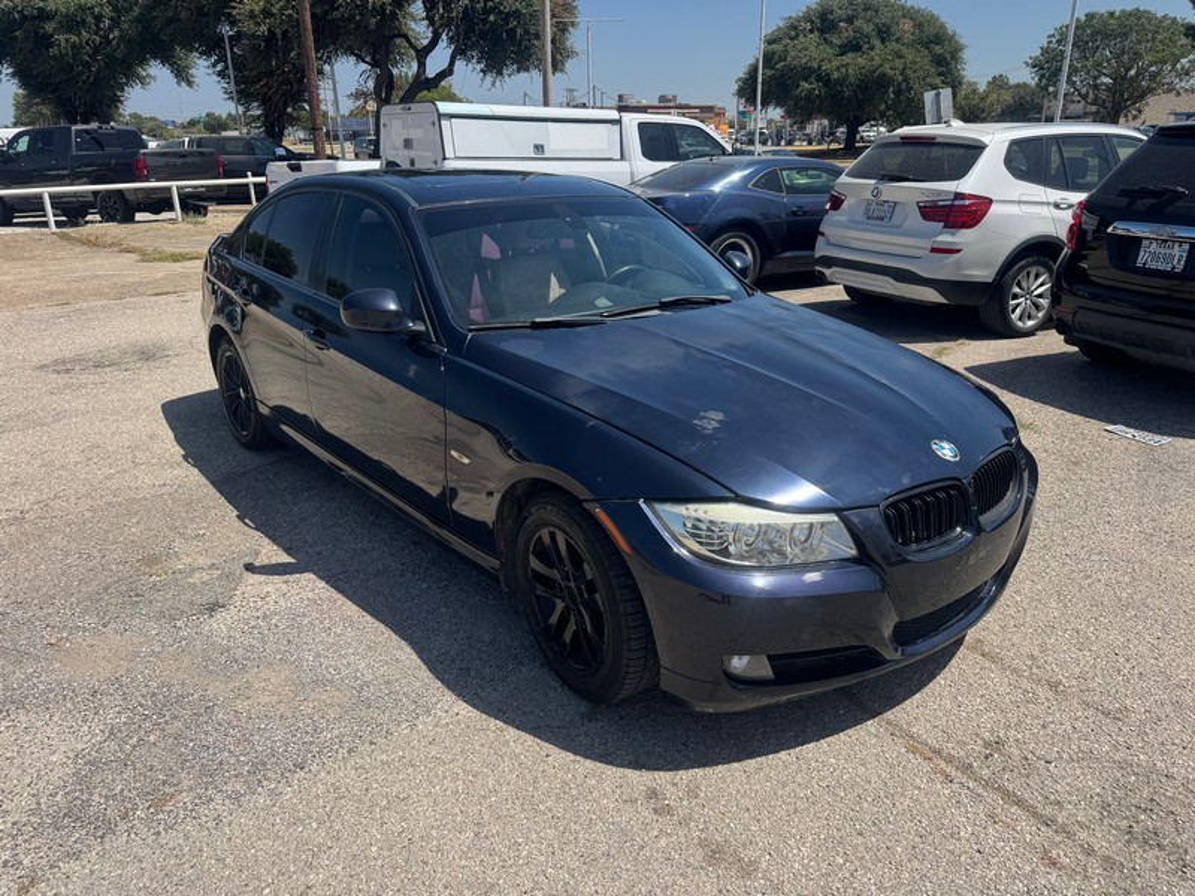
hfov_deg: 71.6
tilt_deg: -20.7
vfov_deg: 56.8
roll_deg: +0.1
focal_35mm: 24
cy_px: 448
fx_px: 829
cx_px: 598
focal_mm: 6.76
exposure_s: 1/4310
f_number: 1.78
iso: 80
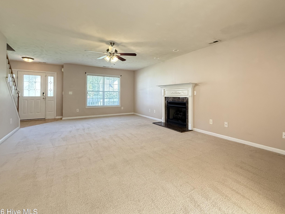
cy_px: 94
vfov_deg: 74.4
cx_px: 155
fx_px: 140
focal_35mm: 17
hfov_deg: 90.8
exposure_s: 1/120
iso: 640
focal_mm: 2.22
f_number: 2.2
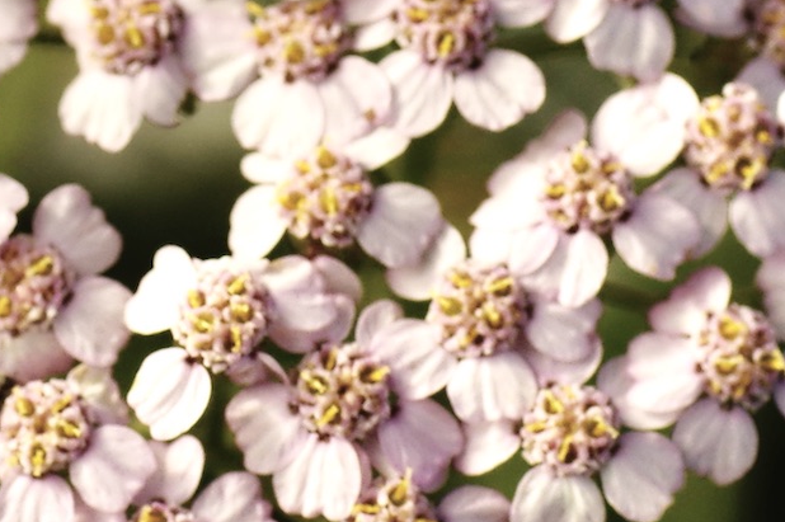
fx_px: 6667
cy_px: -16
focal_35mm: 306
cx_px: 437
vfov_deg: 4.5
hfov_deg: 6.7
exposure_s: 1/500
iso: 400
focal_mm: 70
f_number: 6.3
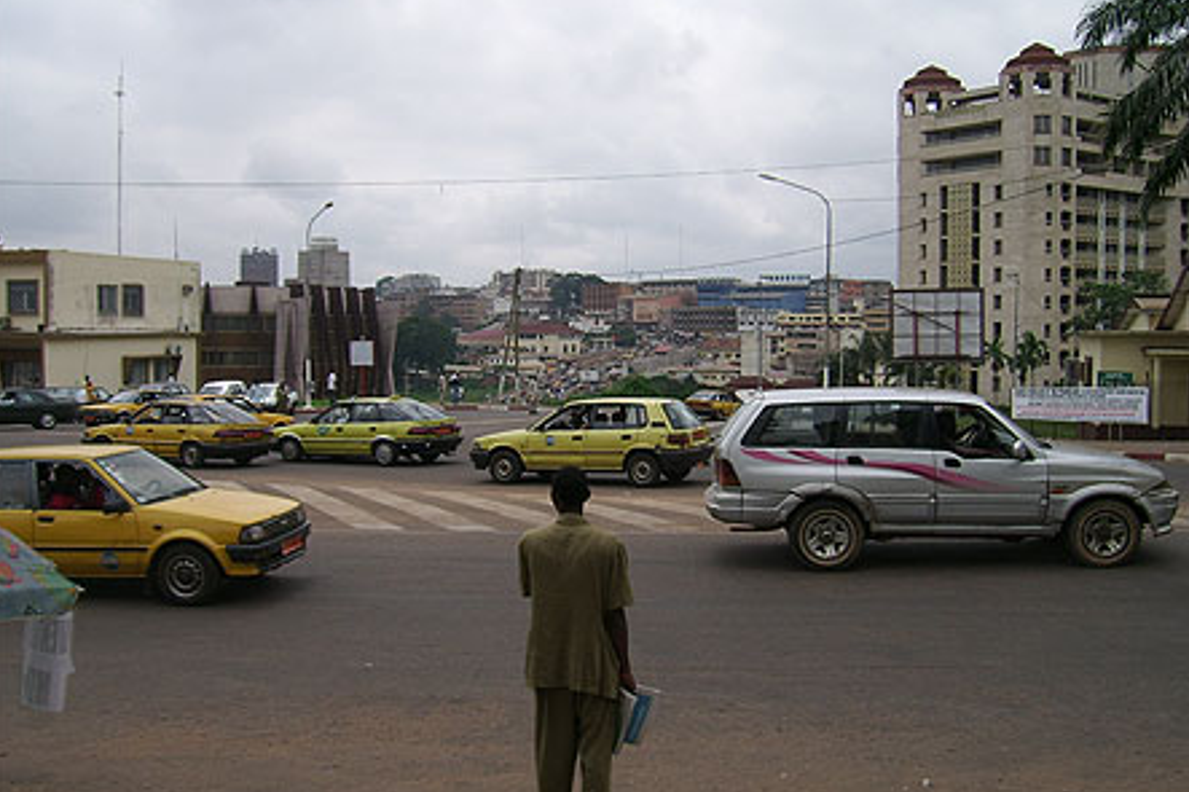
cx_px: 593
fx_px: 1222
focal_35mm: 37
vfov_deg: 35.9
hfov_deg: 51.9
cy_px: 354
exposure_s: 1/420
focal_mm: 5.95
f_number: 5.8
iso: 50
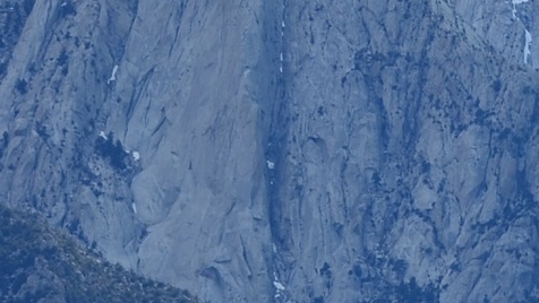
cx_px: 1356
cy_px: 522
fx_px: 9049
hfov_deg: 3.4
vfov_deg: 1.9
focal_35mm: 633
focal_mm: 80
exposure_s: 1/125
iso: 100
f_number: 11
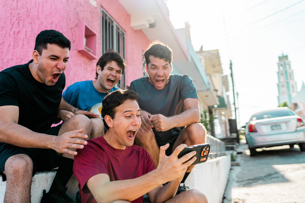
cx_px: 152
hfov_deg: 54.4
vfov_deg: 37.9
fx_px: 297
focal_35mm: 35
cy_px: 102
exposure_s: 1/8000
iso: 1000
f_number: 2.5
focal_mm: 35
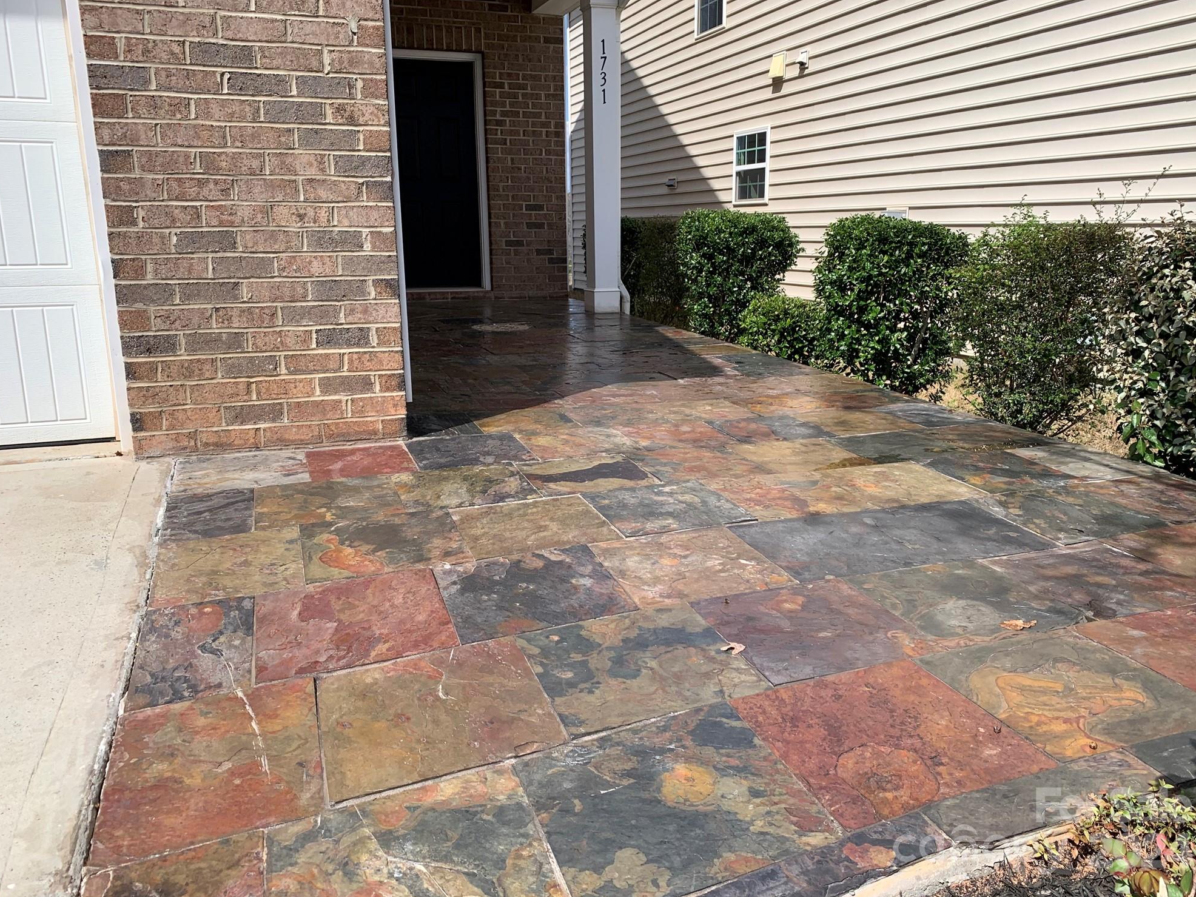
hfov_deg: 65.3
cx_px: 615
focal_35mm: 27
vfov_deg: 51.3
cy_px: 435
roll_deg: -0.4
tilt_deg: -11.7
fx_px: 933
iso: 25
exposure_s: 1/2481
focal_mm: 4.25
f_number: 1.8
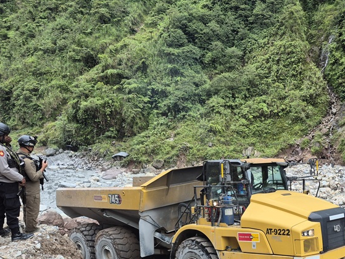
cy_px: 204
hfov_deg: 48.7
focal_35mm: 37
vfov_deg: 37.4
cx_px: 245
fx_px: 369
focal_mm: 5.4
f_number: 1.8
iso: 25
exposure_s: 1/481
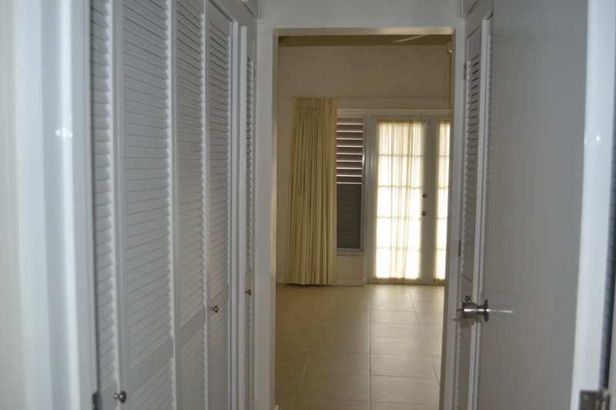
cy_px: 205
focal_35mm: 33
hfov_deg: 57.2
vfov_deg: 40.0
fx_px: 565
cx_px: 308
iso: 800
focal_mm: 22
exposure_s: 1/60
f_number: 3.8
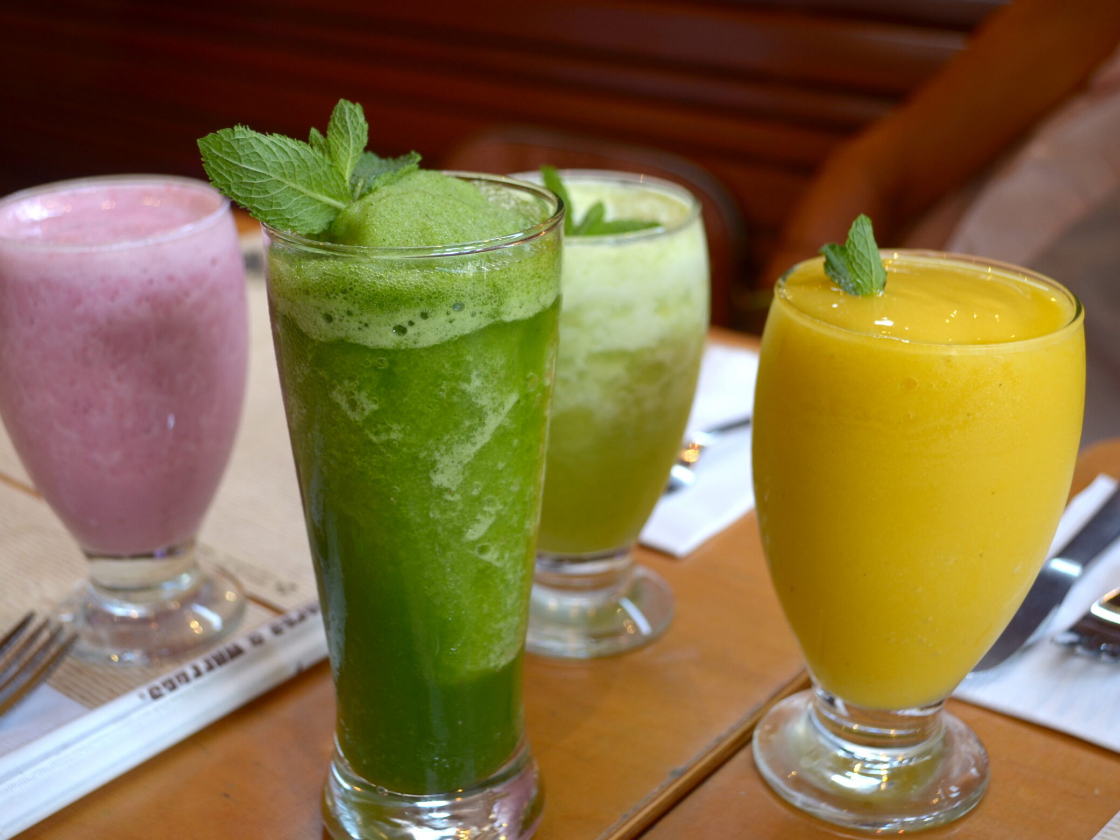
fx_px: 1488
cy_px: 412
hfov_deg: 41.2
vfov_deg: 31.5
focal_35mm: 46
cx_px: 500
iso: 200
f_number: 4.2
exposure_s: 1/8
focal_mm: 26
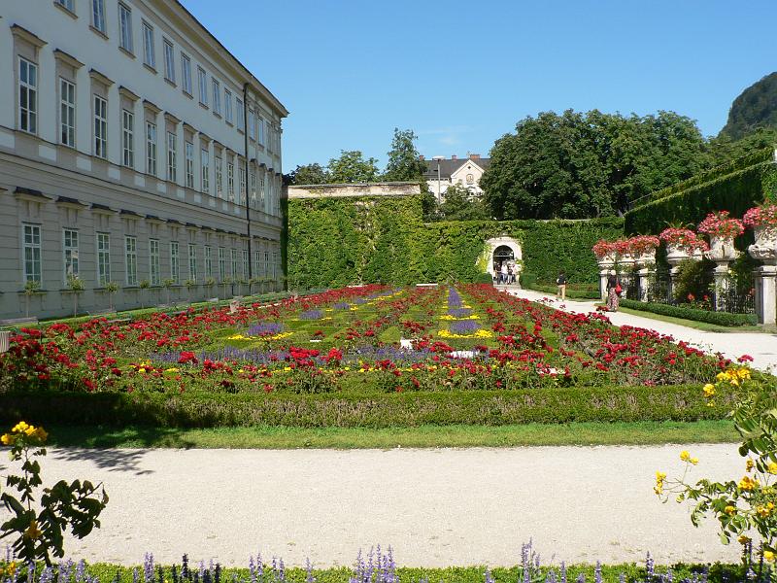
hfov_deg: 51.4
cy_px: 292
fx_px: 808
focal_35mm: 36
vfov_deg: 39.7
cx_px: 388
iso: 80
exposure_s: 1/400
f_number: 5.6
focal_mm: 6
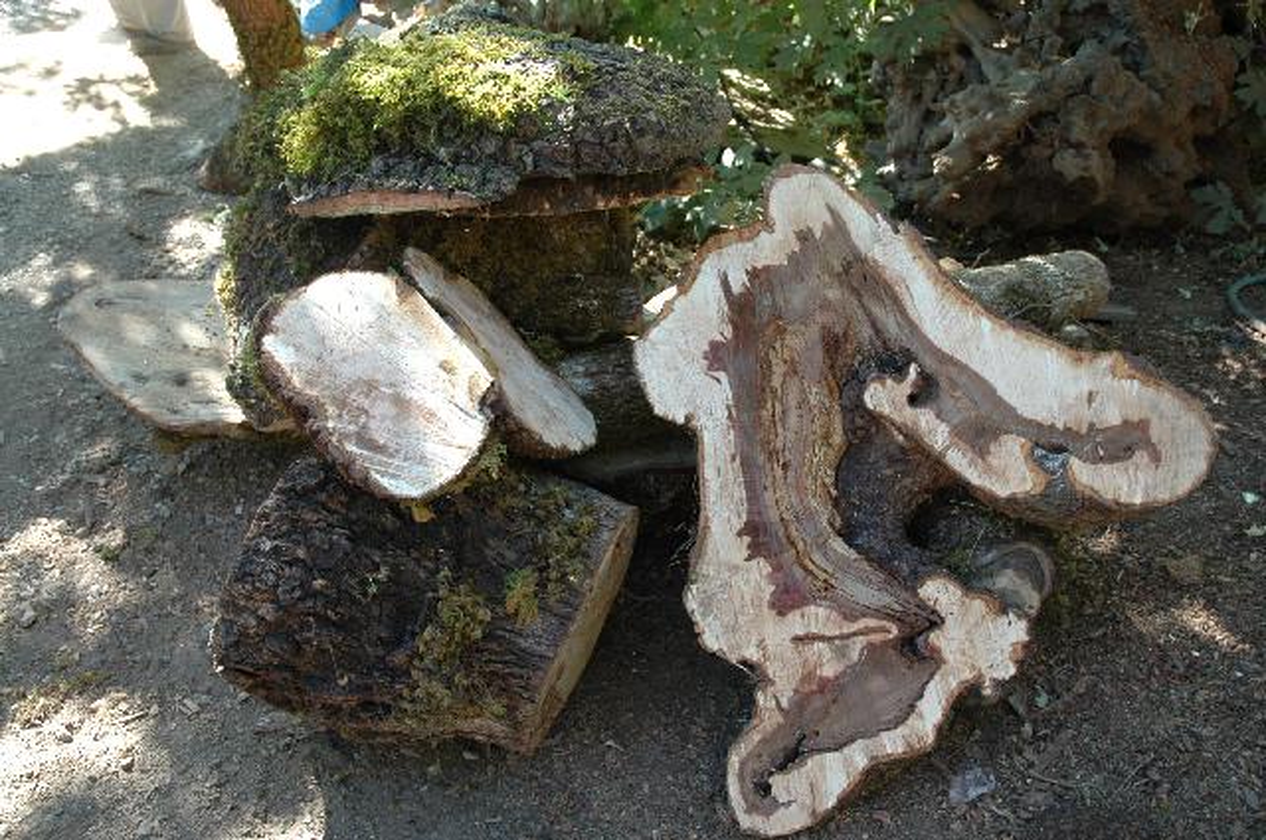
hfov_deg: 57.3
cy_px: 420
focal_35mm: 33
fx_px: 1159
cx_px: 633
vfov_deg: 39.9
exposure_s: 1/80
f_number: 4.5
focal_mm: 22
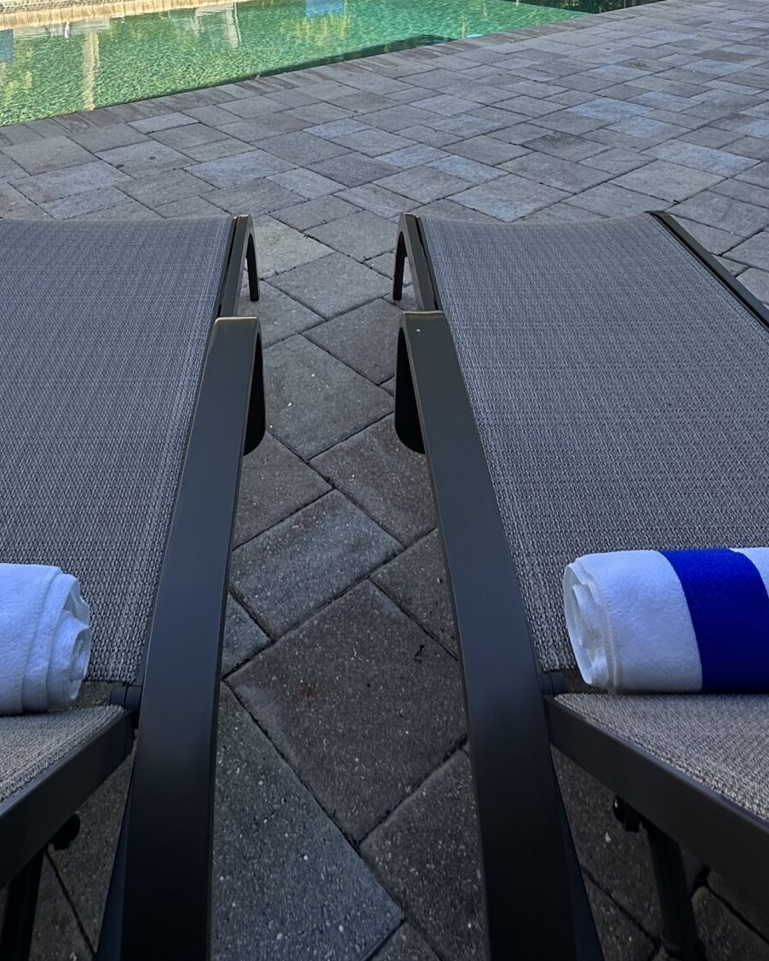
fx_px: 882
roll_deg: +0.5
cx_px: 329
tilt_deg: -5.2
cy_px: -37
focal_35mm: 31
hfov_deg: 47.0
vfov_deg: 46.1
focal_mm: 2.22
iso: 40
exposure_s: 1/312
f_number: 2.2
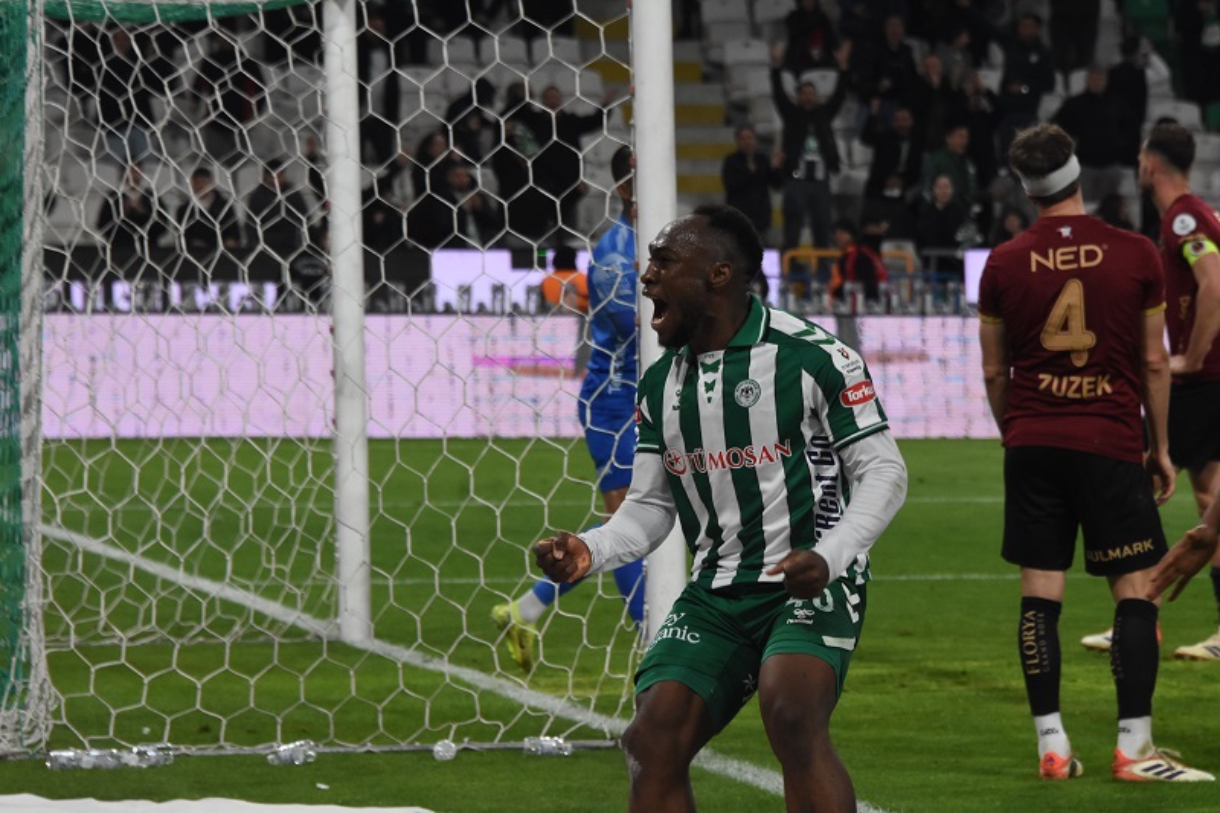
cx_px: 610
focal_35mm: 285
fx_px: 9656
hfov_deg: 7.2
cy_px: 406
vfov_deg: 4.8
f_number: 7.1
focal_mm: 190
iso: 1600
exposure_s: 1/320
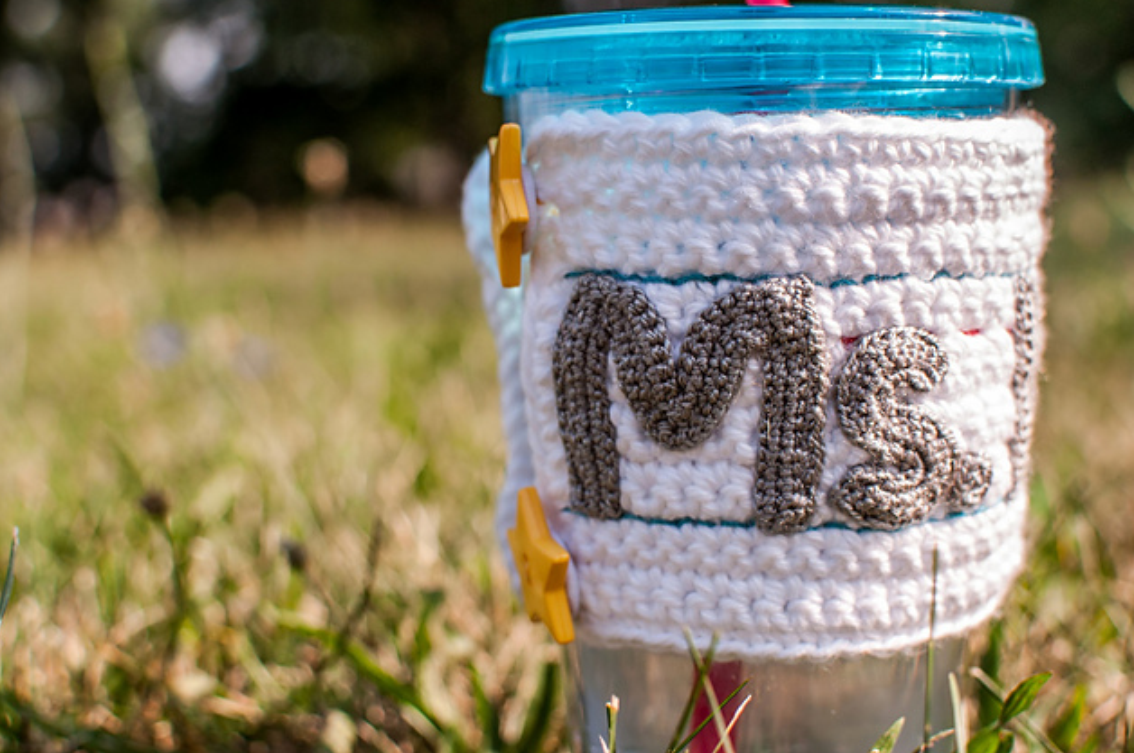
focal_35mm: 54
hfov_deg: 37.2
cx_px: 571
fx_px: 1683
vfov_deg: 25.2
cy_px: 371
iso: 400
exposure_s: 1/2000
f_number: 4.5
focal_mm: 35
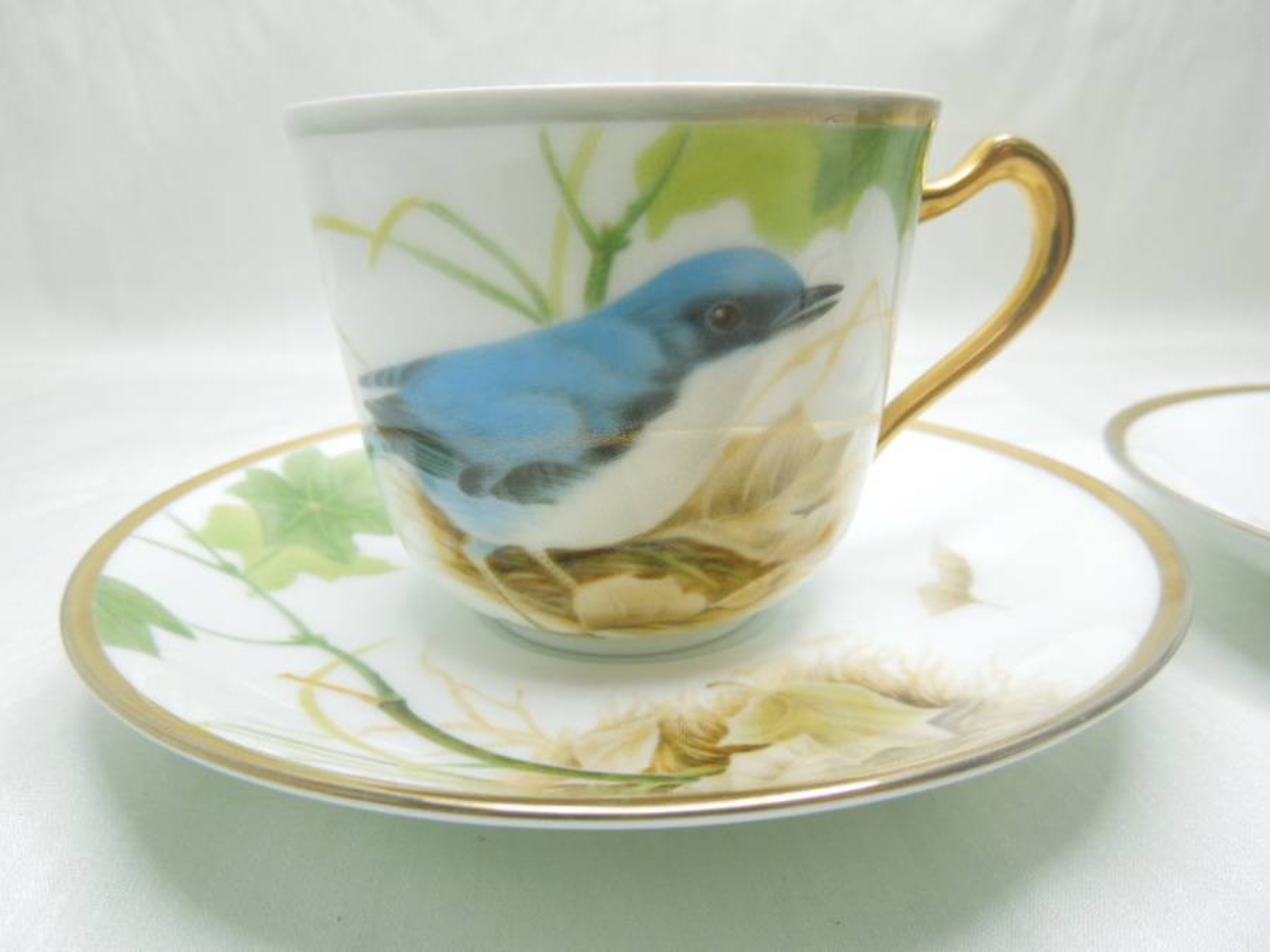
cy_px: 476
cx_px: 635
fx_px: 917
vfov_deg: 54.9
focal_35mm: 25
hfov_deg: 69.4
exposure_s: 1/60
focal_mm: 4.5
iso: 100
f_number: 3.3
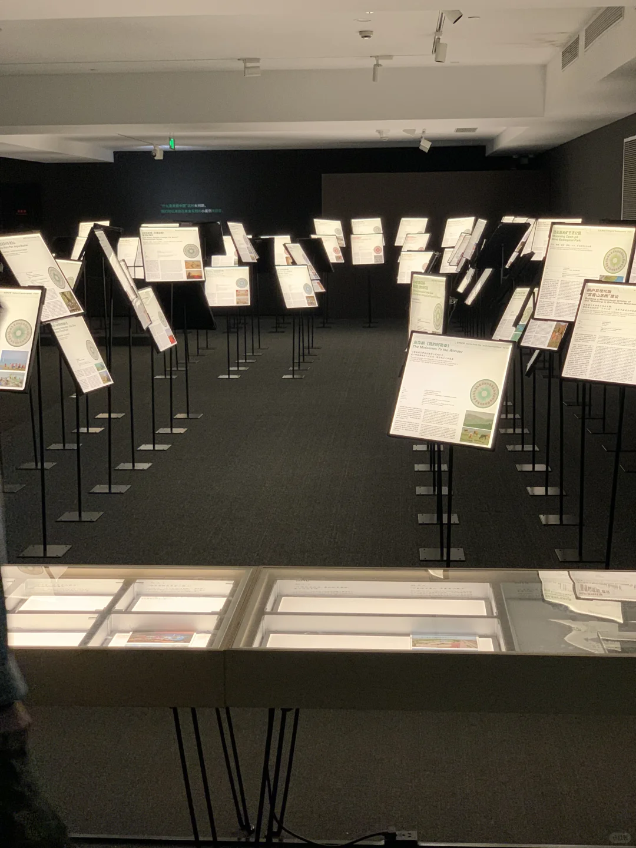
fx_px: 1274
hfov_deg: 28.0
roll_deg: -0.1
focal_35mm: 52
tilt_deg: -10.9
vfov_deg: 36.8
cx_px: 318
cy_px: 424
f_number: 2.4
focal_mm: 6
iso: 250
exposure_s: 1/59
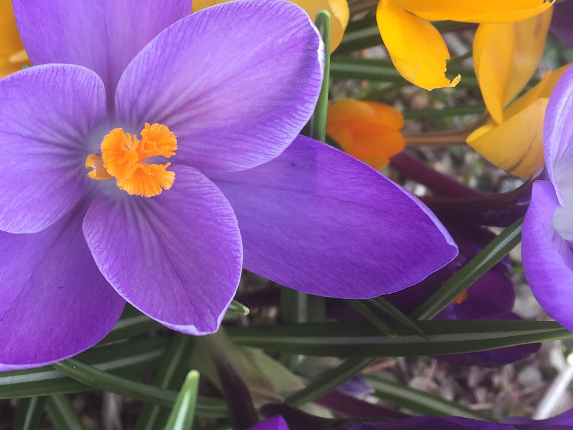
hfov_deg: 35.9
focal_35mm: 52
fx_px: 861
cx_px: 140
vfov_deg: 28.0
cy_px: 192
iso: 32
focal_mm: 4.15
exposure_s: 1/156
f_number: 2.2
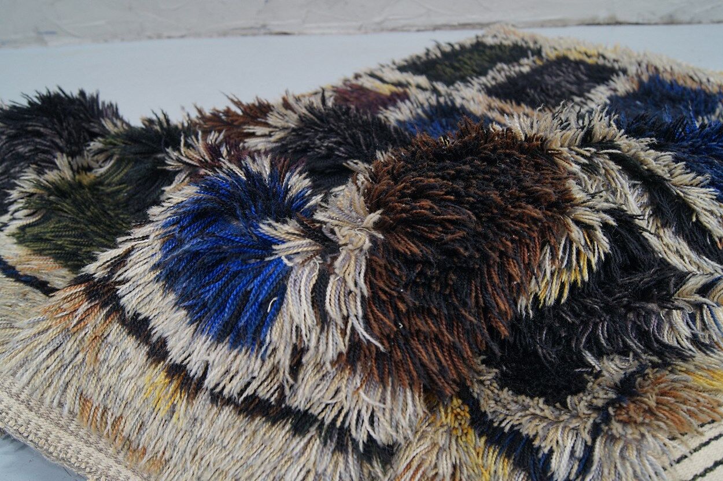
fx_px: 662
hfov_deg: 57.2
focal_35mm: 33
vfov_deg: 39.9
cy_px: 240
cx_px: 362
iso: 400
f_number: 6.3
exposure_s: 1/10
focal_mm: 22
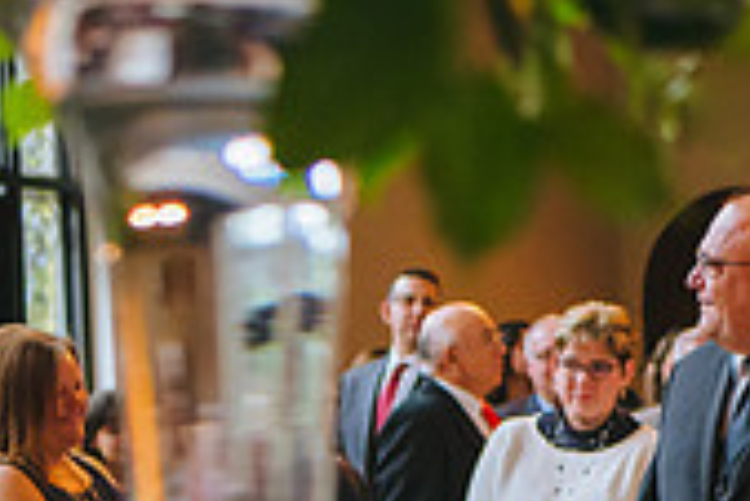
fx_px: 2502
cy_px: 539
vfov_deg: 11.3
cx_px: 914
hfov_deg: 16.3
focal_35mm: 120
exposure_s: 1/200
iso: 3200
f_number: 2.2
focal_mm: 35
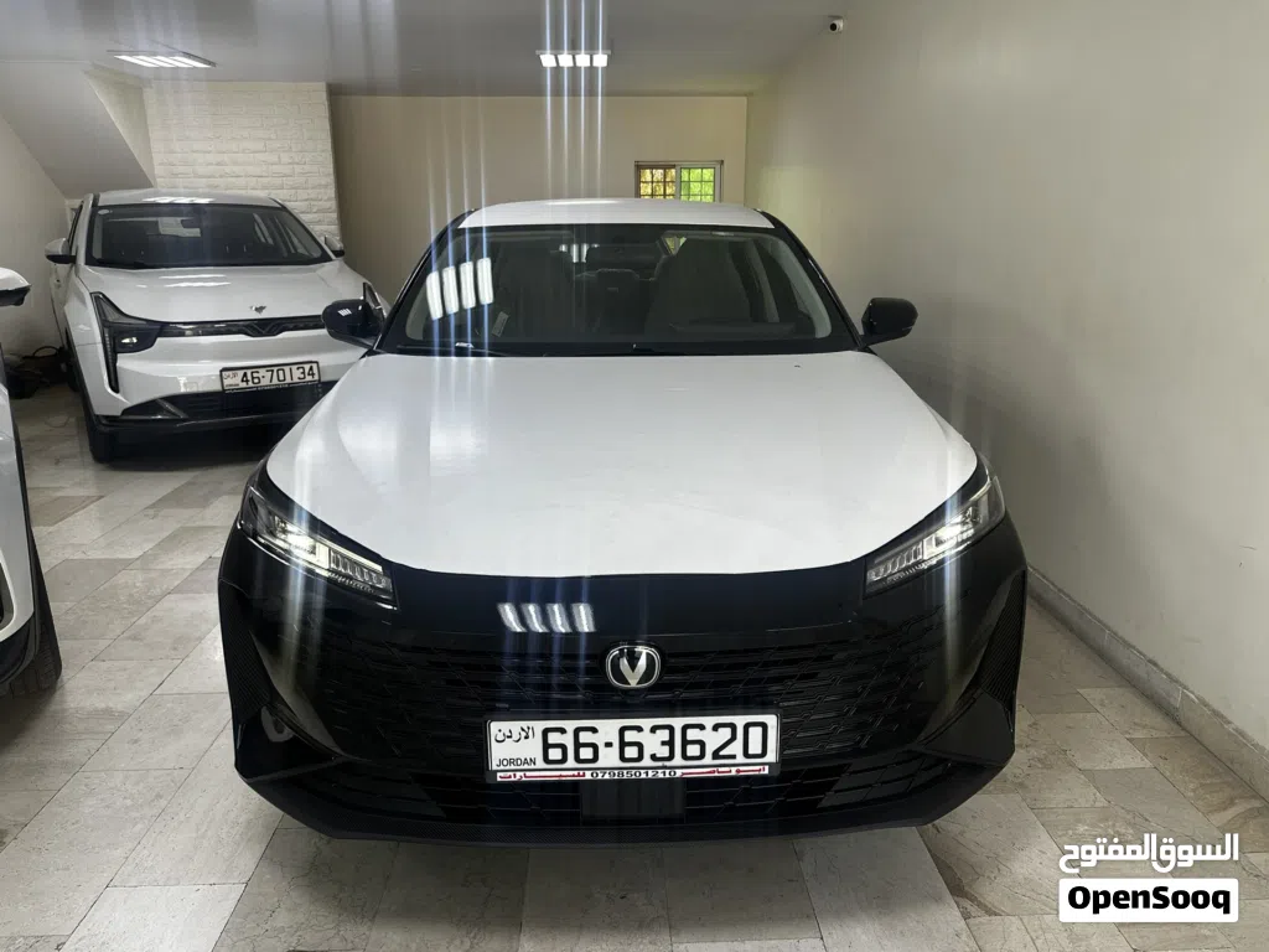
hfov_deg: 71.6
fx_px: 880
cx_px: 634
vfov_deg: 56.8
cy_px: 476
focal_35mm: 24
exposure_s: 1/401
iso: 125
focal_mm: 6.86
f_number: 1.78
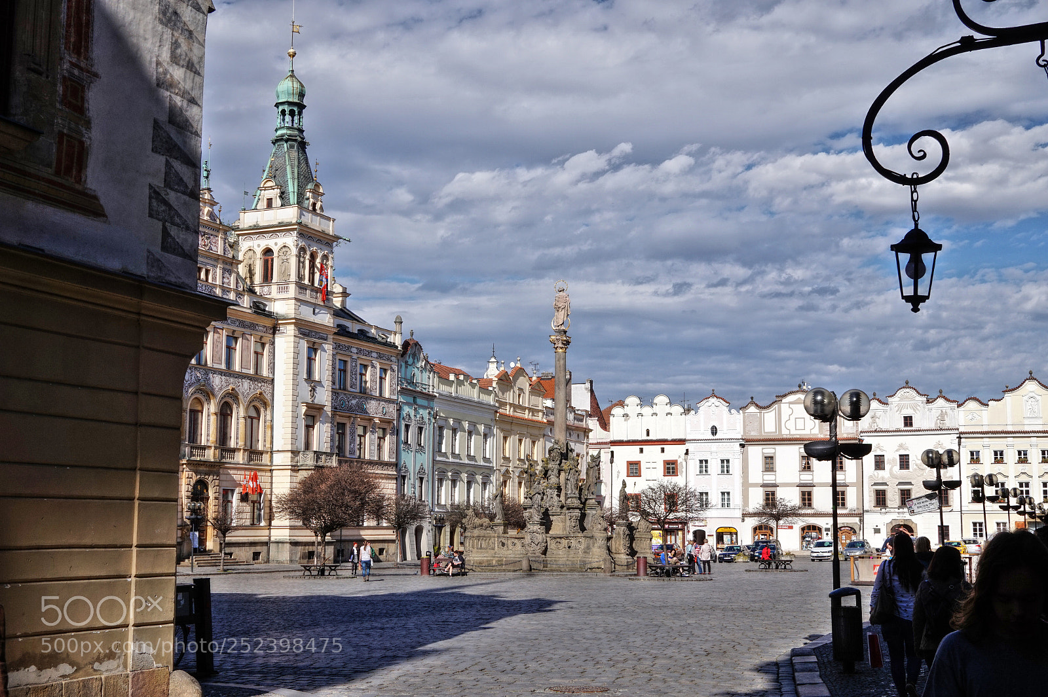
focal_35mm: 45
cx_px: 524
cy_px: 348
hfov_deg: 43.6
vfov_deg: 29.8
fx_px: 1309
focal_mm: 30
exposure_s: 1/160
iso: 100
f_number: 14
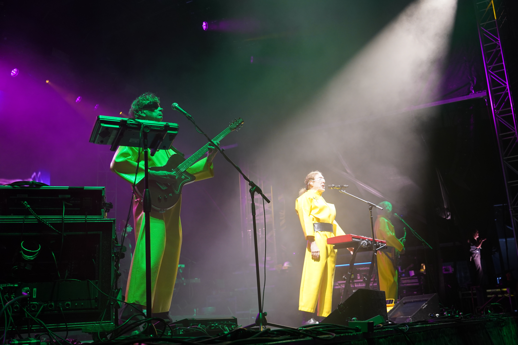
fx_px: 561
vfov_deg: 34.2
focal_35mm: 39
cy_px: 172
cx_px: 259
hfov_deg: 49.6
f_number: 4
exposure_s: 1/160
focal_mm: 39
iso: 2000
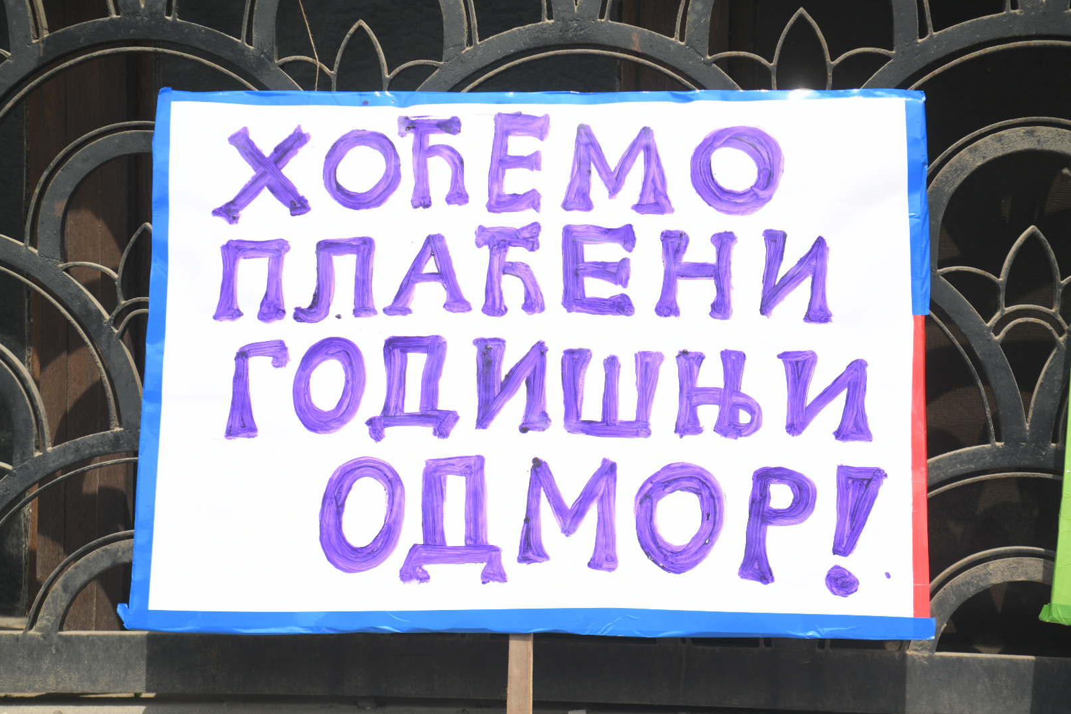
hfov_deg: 30.5
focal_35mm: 66
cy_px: 360
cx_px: 530
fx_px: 1964
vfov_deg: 20.6
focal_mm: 65
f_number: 2.8
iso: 200
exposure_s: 1/2000
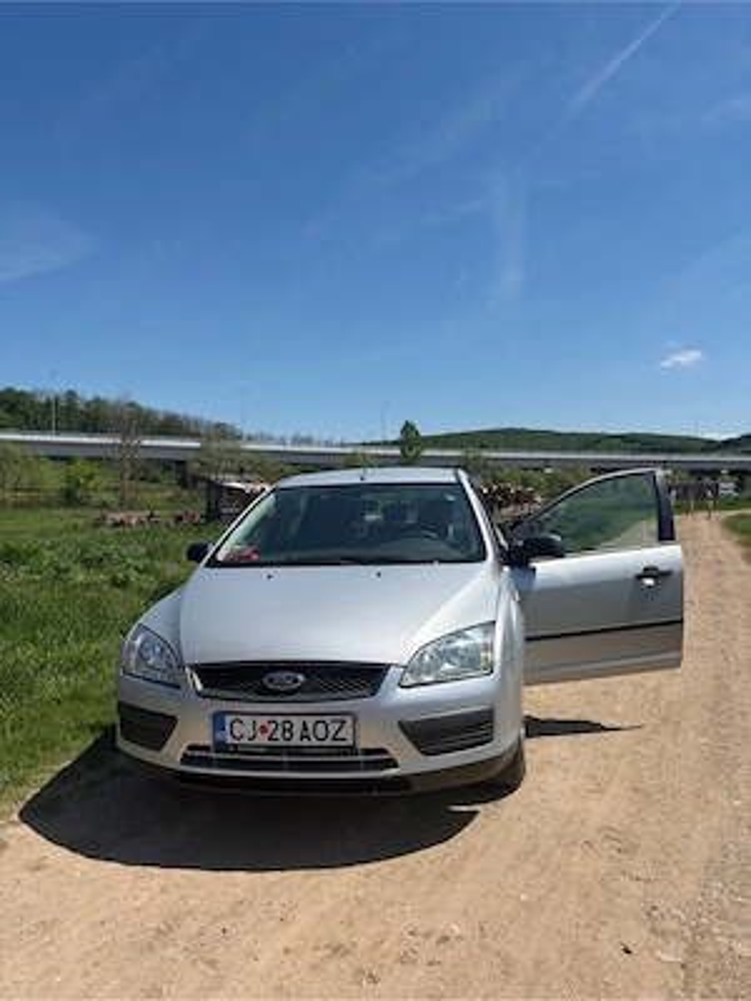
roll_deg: +0.6
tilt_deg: -0.3
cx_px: 376
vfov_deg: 67.3
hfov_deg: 53.1
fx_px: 752
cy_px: 500
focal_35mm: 26
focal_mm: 5.96
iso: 50
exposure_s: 1/5348
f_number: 1.6
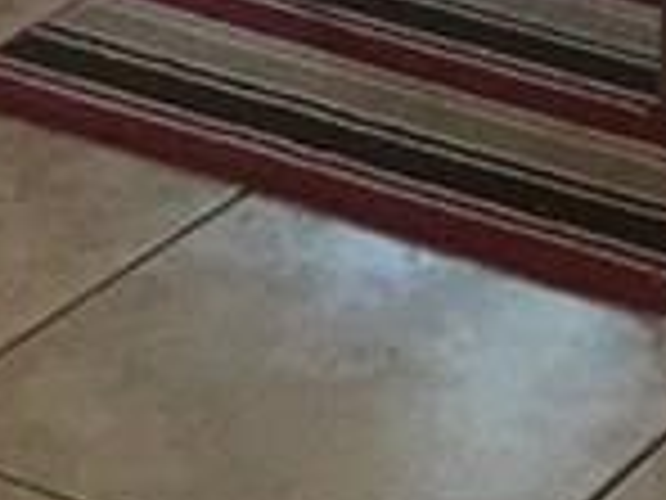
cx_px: 950
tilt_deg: -10.1
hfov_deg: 9.6
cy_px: -986
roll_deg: -4.0
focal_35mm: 200
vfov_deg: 6.7
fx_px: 3848
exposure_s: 1/15
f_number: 2.2
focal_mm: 4.15
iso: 125
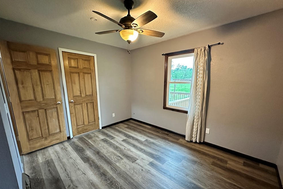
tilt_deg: -11.5
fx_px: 118
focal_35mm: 15
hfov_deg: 100.4
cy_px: 105
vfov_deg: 77.1
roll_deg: -0.5
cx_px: 144
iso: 1000
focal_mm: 2.22
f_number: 2.2
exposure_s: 1/60
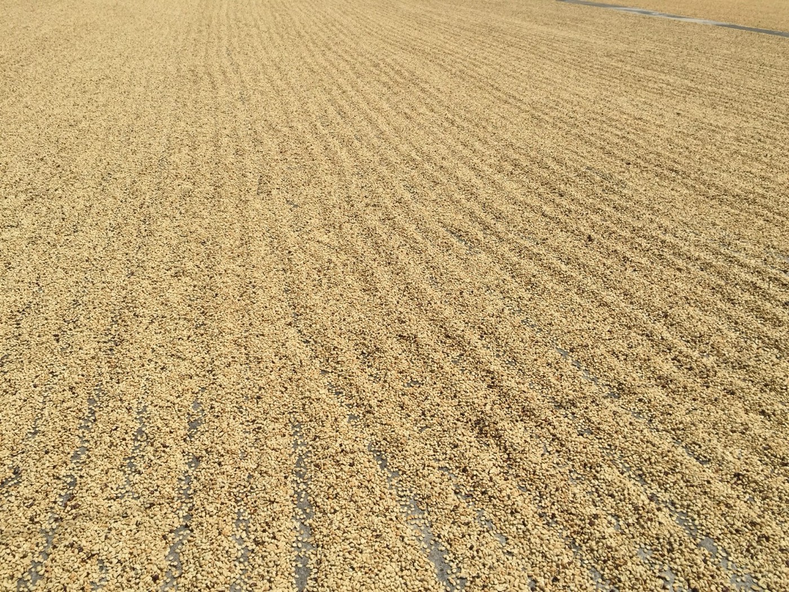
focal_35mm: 29
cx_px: 394
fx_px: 661
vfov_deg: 48.2
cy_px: 296
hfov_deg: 61.7
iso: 32
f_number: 2.2
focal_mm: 4.15
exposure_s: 1/4405
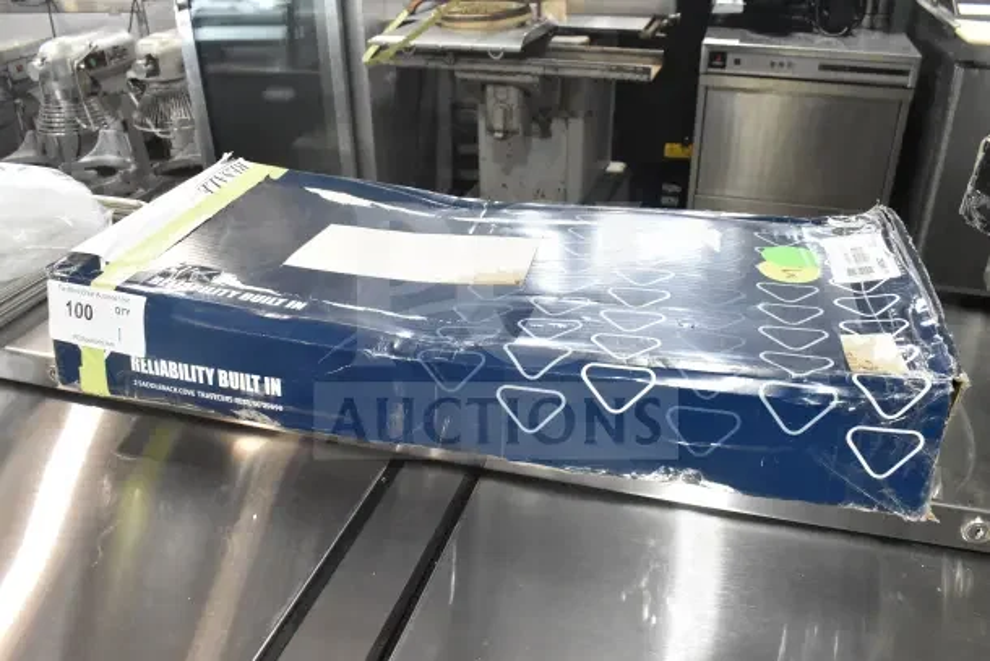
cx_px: 495
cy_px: 330
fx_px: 825
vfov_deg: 43.6
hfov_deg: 61.9
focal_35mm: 30
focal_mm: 20
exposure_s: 1/250
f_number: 8
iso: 6400
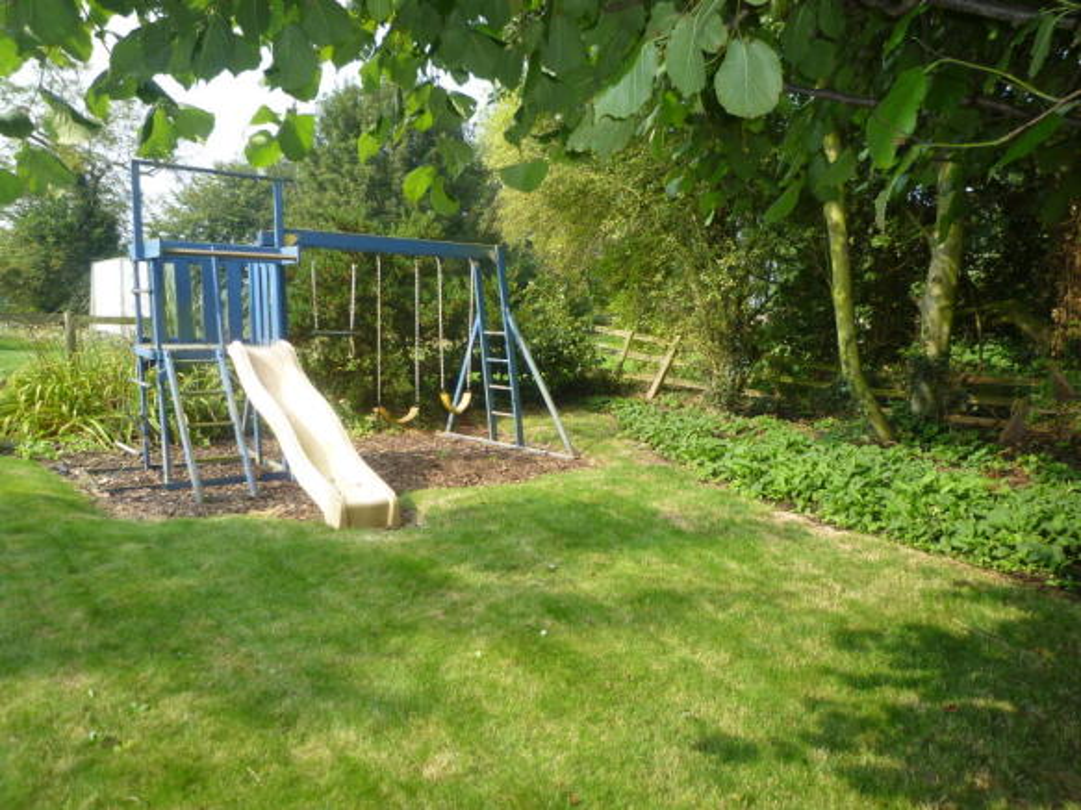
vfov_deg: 54.9
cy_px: 405
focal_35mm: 25
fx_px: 781
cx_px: 540
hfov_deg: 69.4
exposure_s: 1/400
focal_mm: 4.4
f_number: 2.8
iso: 100
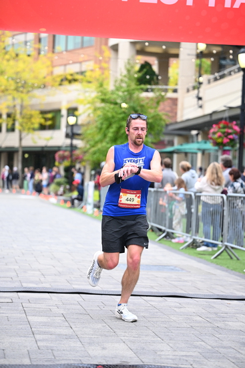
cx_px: 122
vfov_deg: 21.9
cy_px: 184
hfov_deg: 14.7
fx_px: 949
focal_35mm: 93
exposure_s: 1/1600
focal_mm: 93
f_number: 2.8
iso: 1250
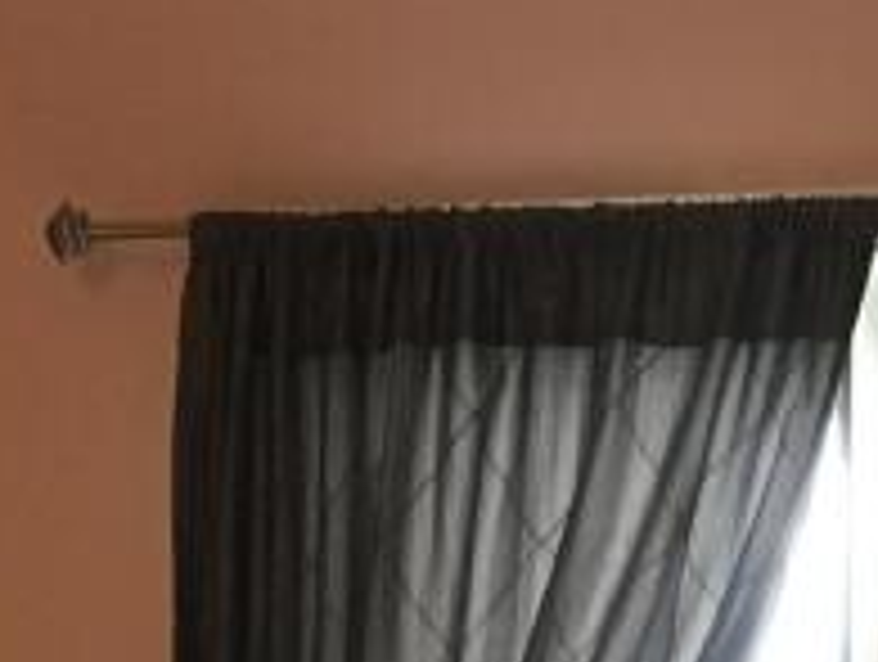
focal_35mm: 152
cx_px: 883
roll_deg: -0.1
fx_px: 3862
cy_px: 1563
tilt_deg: -7.6
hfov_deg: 12.8
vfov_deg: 8.9
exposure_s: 1/30
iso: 200
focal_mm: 4.15
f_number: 2.2
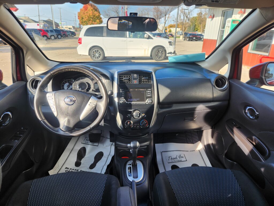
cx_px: 137
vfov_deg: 58.9
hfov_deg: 73.9
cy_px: 103
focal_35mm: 23
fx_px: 182
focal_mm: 5.4
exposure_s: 1/180
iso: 20
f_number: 1.8
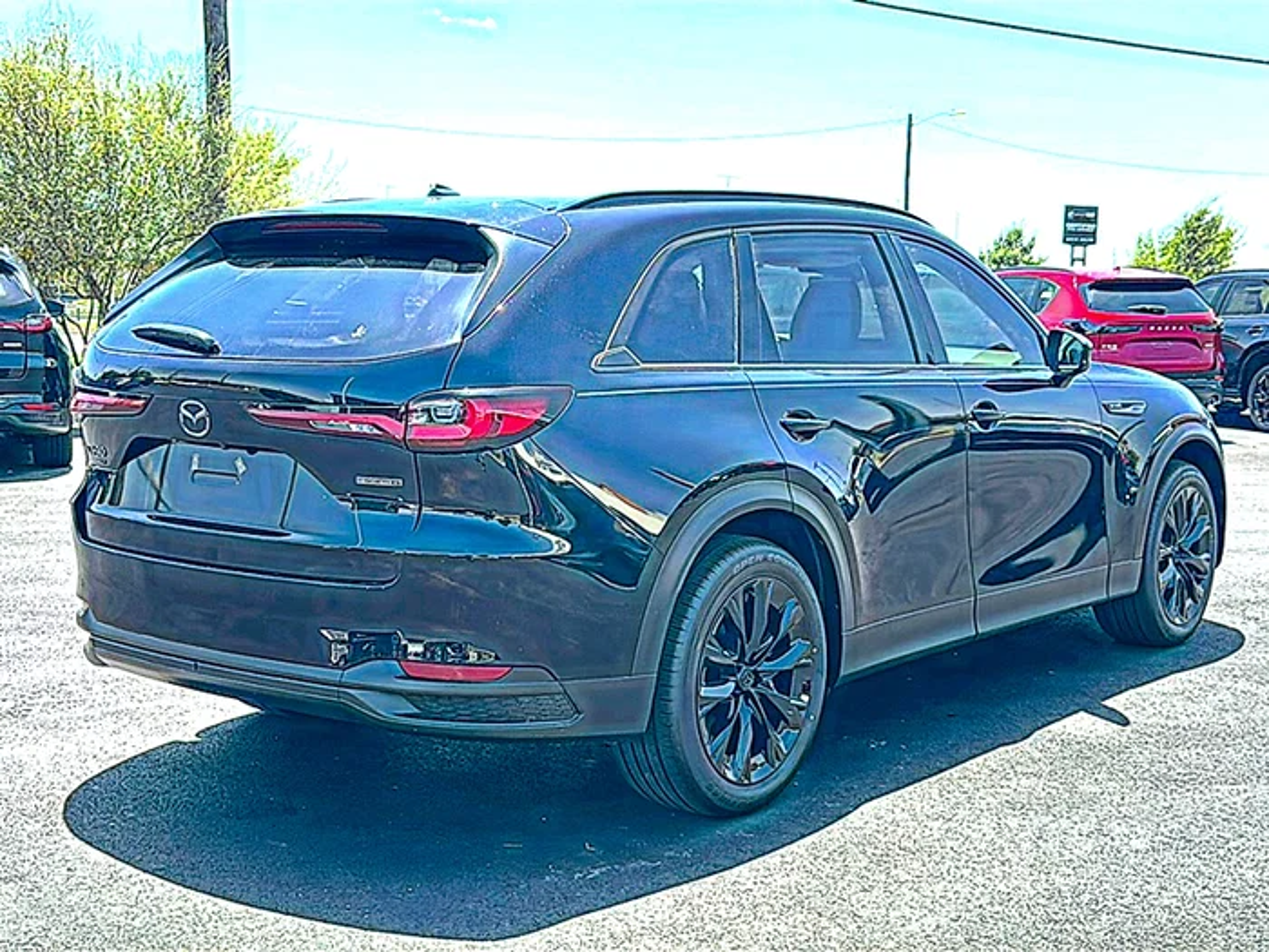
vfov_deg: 36.8
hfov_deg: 47.9
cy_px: 476
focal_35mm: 39
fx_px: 1430
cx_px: 634
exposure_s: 1/1121
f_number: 1.78
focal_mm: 6.86
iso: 80
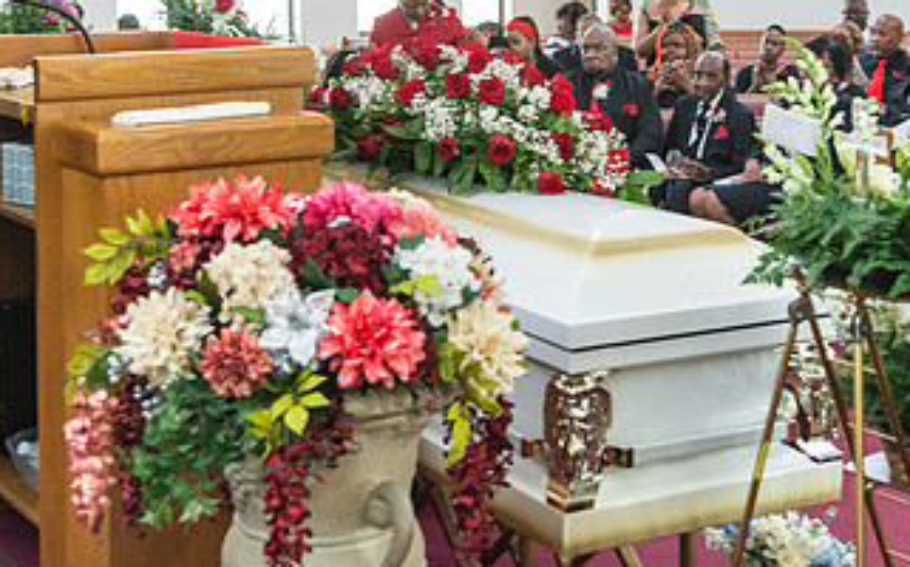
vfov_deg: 18.4
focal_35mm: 69
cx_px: 491
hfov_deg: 29.8
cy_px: 15
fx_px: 1710
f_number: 4
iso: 1600
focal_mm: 35
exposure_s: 1/100
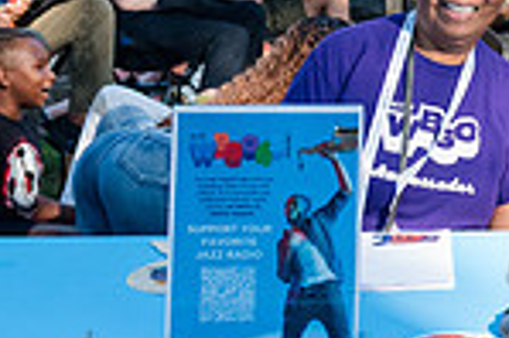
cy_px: 88
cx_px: 734
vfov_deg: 10.2
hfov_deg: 14.4
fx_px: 1893
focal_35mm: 134
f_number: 4
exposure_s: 1/500
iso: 1000
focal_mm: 28
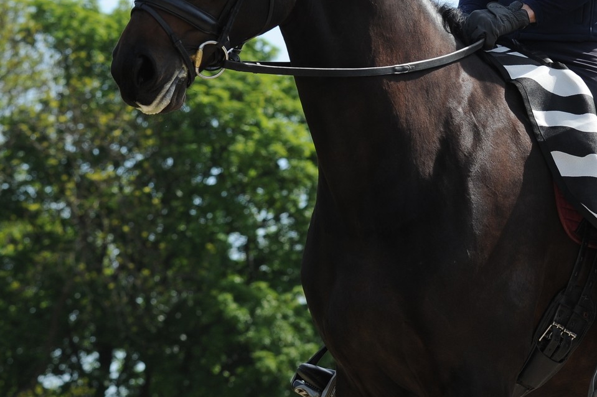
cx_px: 429
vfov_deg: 4.9
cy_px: 58
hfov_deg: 7.4
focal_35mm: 278
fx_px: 4607
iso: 400
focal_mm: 130
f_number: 8
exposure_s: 1/640
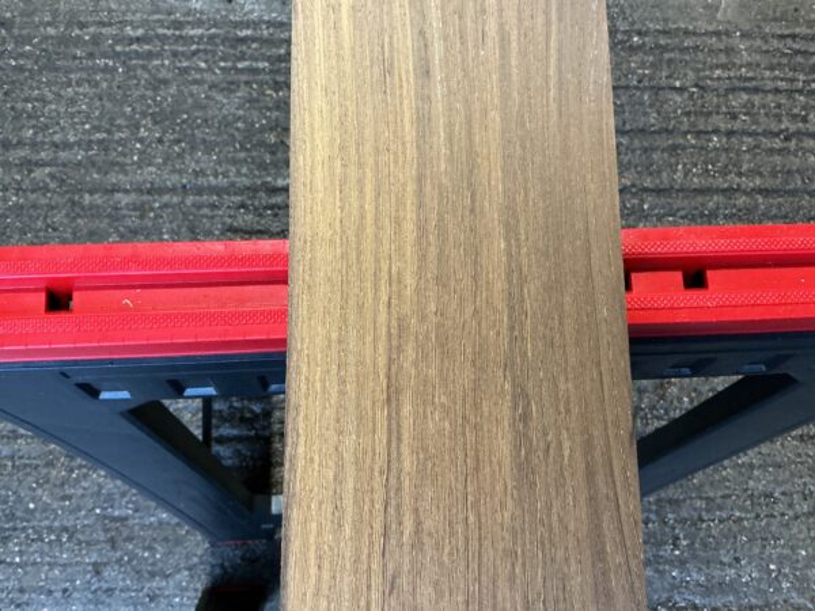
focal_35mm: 29
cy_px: 306
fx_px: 683
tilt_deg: -80.0
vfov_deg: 48.2
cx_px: 408
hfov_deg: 61.7
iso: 250
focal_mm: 3
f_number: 1.8
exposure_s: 1/50
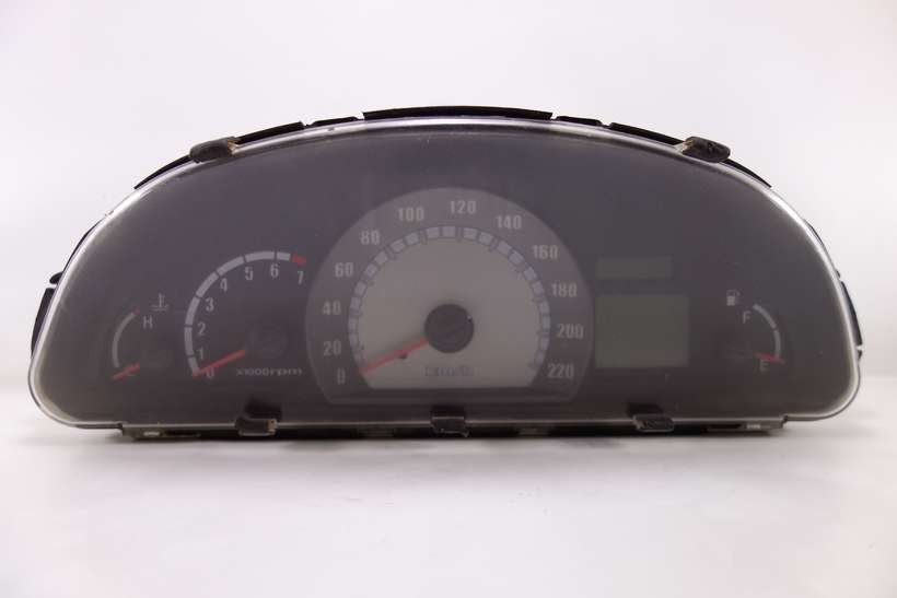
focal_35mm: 28
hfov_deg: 65.5
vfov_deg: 46.4
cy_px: 299
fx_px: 698
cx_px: 448
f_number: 2
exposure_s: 1/100
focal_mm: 10.4
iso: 125
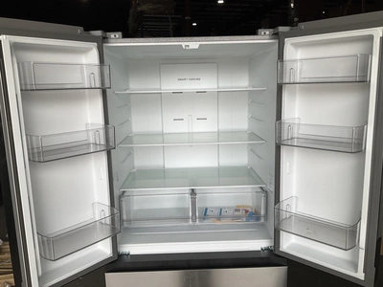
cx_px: 192
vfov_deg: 48.2
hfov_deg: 61.7
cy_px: 144
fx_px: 321
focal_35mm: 29
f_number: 1.8
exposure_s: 1/435
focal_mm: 3
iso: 25
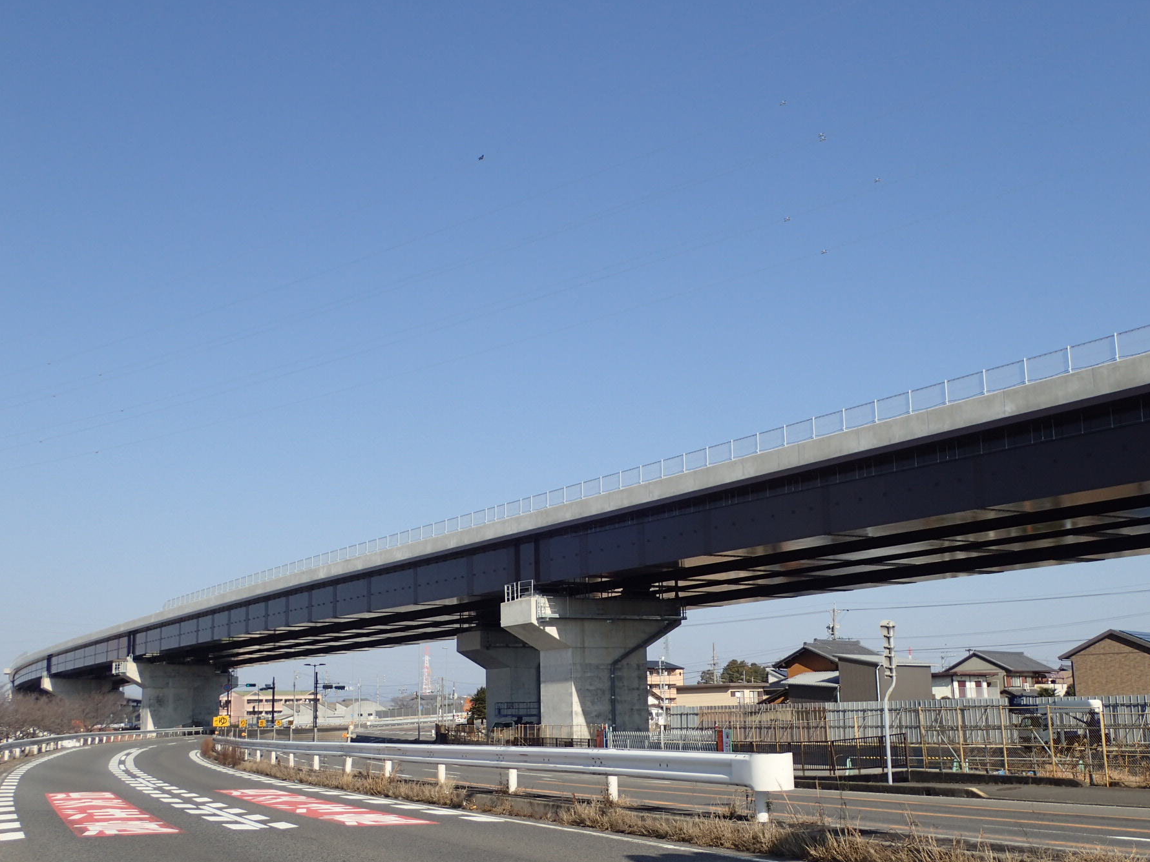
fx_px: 1362
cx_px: 578
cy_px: 437
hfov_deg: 45.8
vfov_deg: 35.1
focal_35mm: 41
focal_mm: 6.86
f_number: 10
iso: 100
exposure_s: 1/125
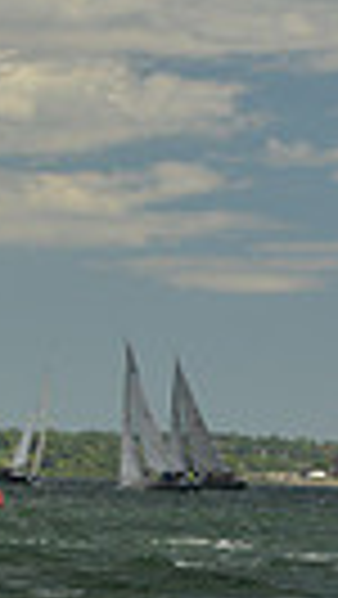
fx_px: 6663
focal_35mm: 419
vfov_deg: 5.2
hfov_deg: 2.8
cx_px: -964
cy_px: 308
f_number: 8
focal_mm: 92
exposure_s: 1/800
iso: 400
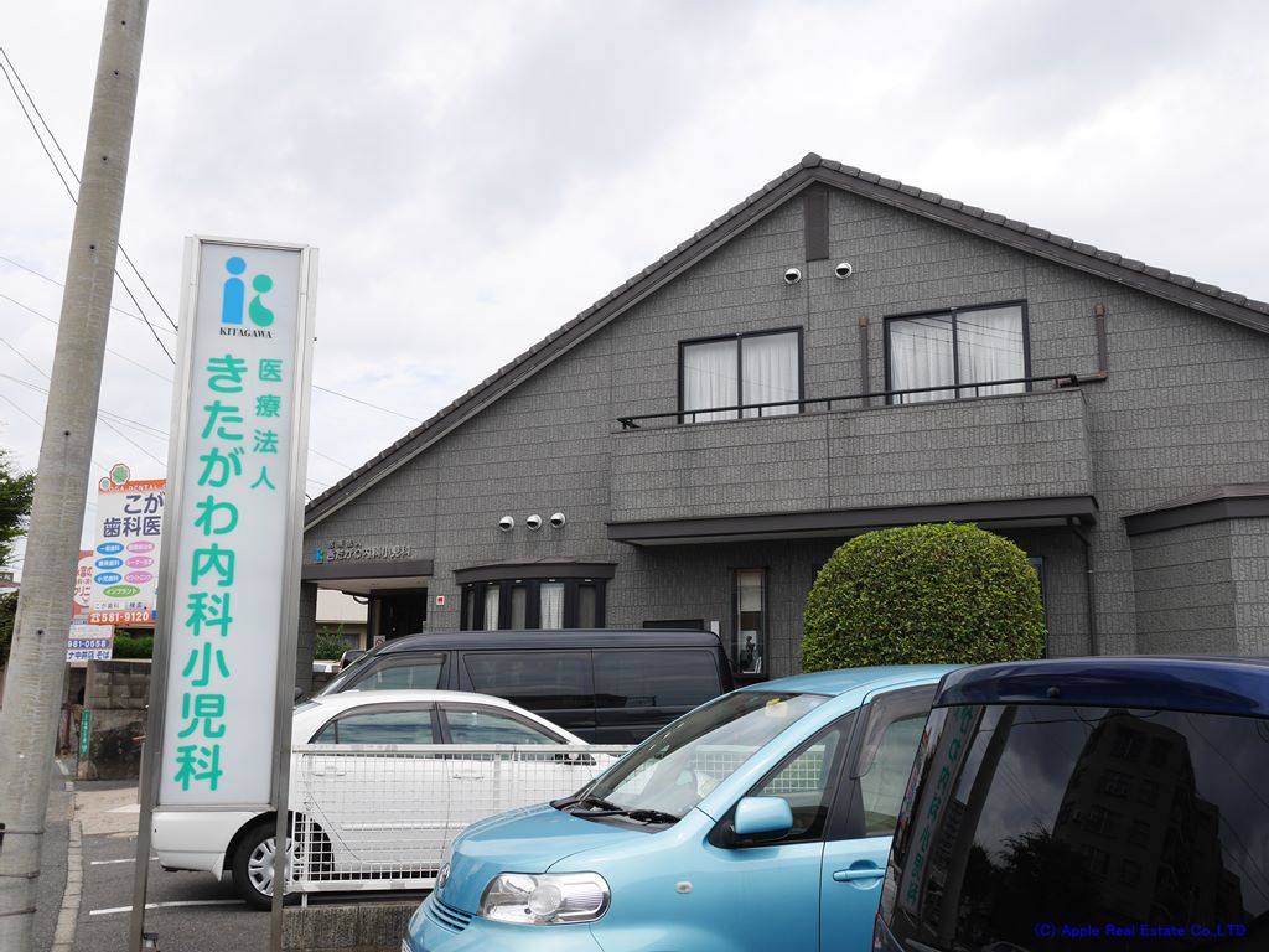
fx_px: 1246
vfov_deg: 41.8
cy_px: 476
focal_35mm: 34
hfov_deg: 54.0
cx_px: 634
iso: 200
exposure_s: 1/400
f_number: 8
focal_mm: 17
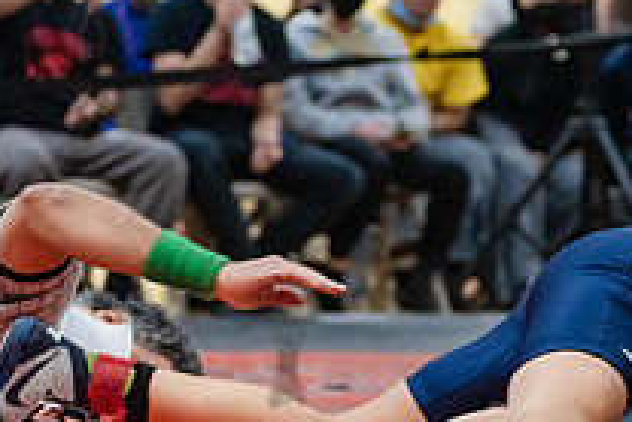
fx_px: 3917
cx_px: 678
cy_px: 499
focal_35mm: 223
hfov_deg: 9.1
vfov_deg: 6.1
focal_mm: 80
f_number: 3.5
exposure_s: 1/400
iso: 4000
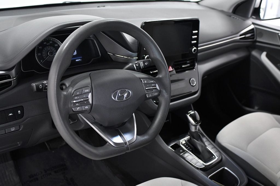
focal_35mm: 36
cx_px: 140
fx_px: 280
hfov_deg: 53.1
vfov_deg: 36.9
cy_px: 93
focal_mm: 24
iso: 2500
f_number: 3.5
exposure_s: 1/400
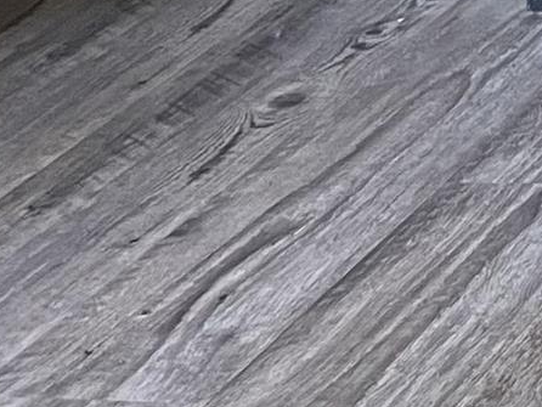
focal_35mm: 179
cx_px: 1717
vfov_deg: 7.2
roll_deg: +0.0
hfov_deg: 8.7
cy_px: -883
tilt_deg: -3.0
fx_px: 2804
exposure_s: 1/74
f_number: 1.6
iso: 125
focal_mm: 4.2
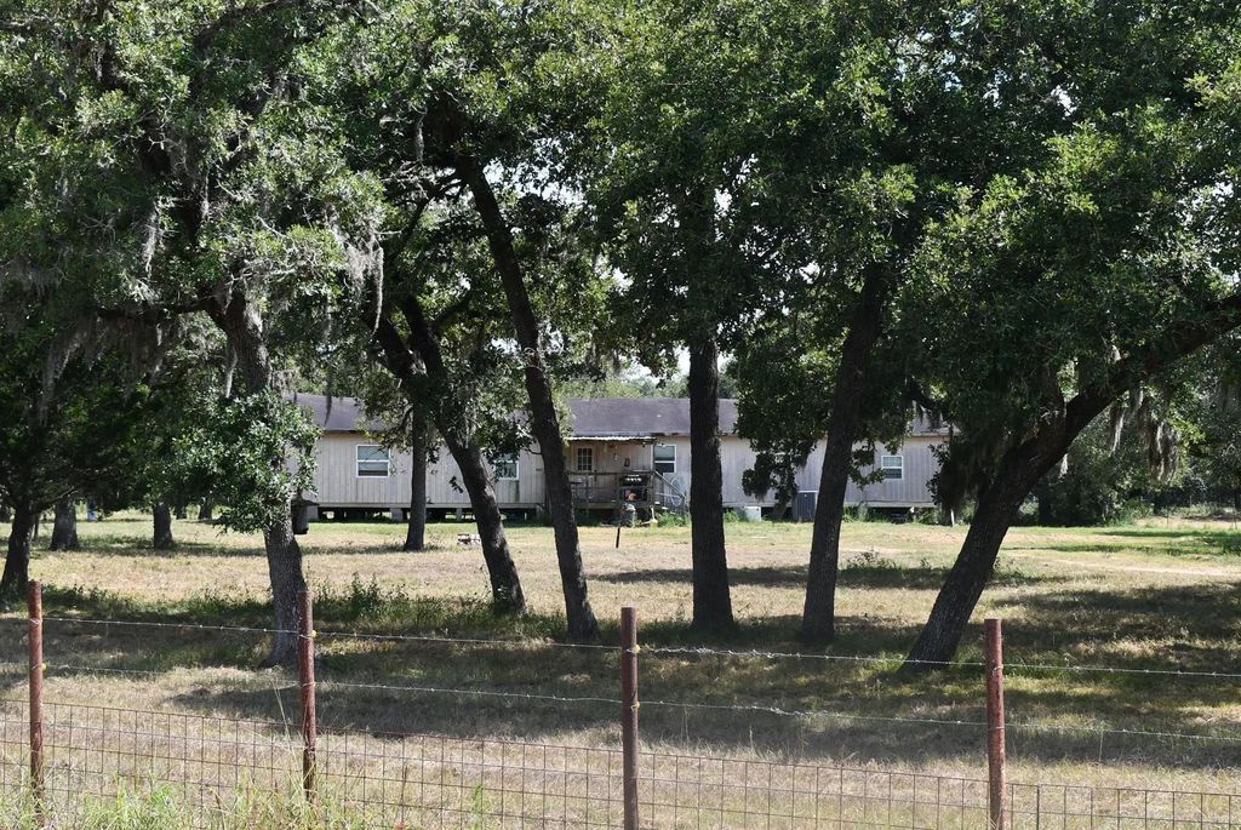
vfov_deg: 21.3
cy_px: 415
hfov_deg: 31.4
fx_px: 2208
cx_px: 620
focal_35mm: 64
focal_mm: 32
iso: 160
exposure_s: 1/250
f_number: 8
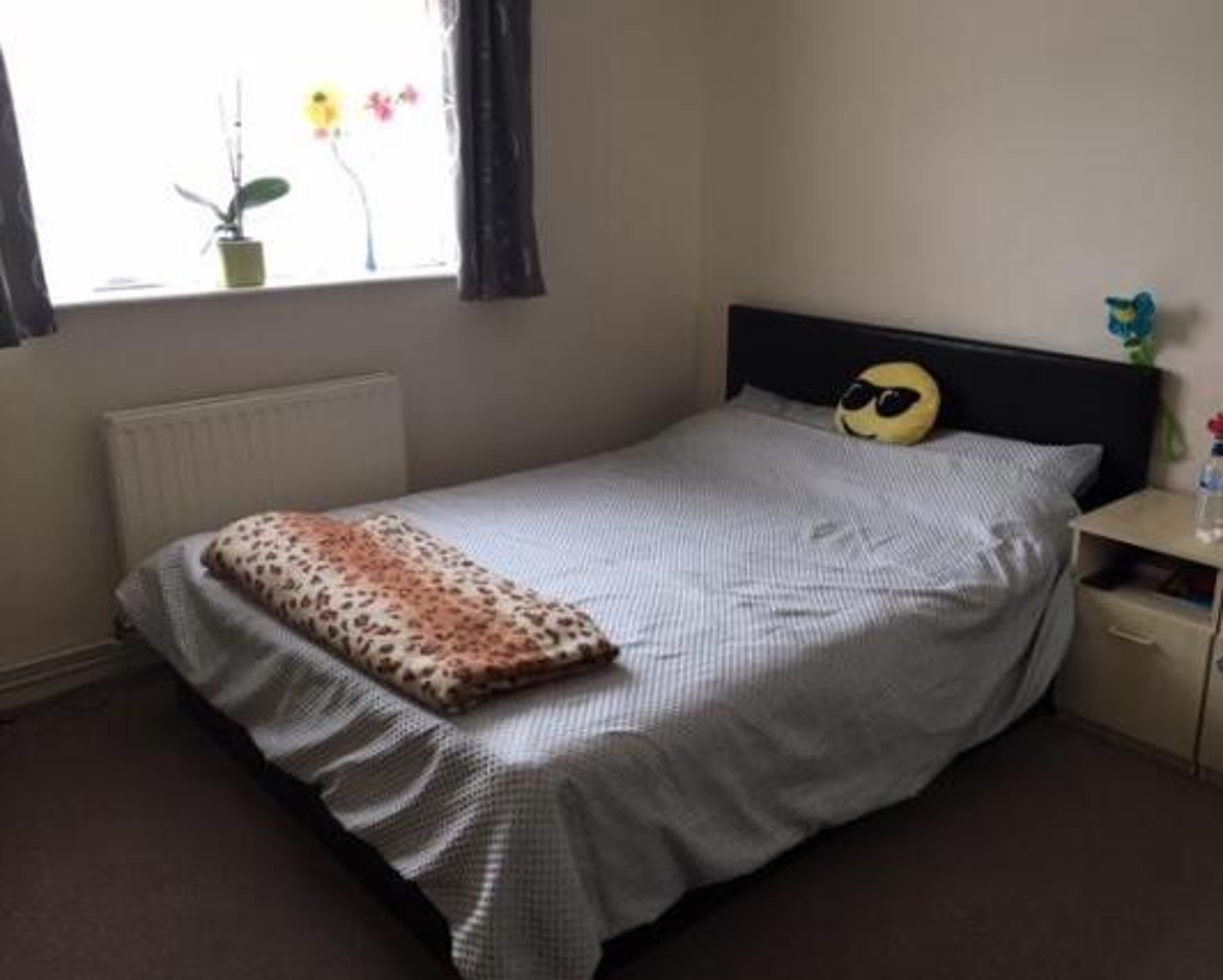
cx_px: 668
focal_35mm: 31
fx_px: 1122
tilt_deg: -16.8
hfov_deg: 57.1
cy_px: 484
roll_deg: +0.1
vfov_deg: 47.1
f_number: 2.2
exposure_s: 1/33
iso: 40
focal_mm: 4.15
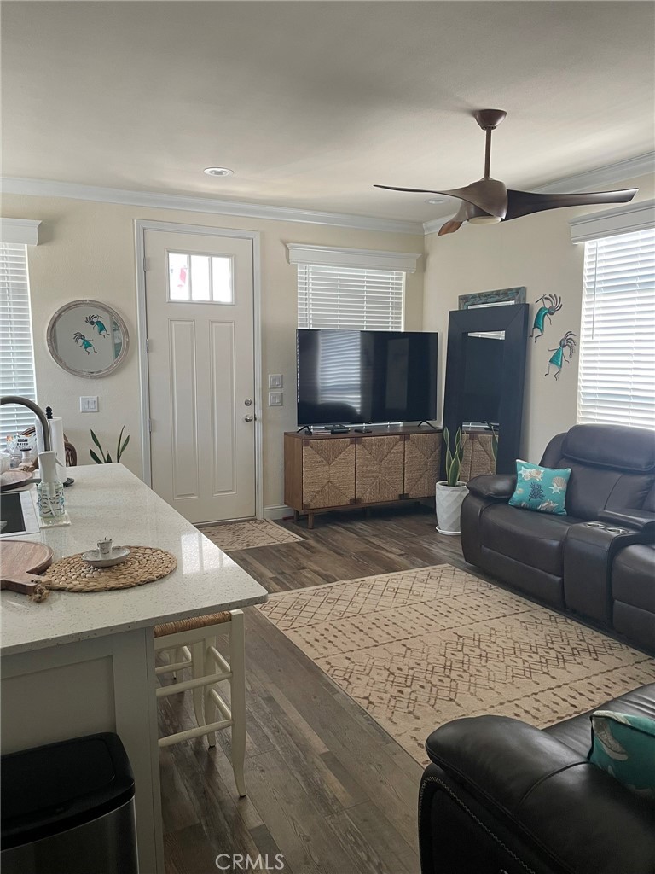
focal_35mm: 26
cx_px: 328
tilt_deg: -7.5
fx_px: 656
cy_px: 437
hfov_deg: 53.1
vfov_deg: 67.3
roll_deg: -0.6
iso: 125
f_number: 1.6
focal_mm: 4.2
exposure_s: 1/89
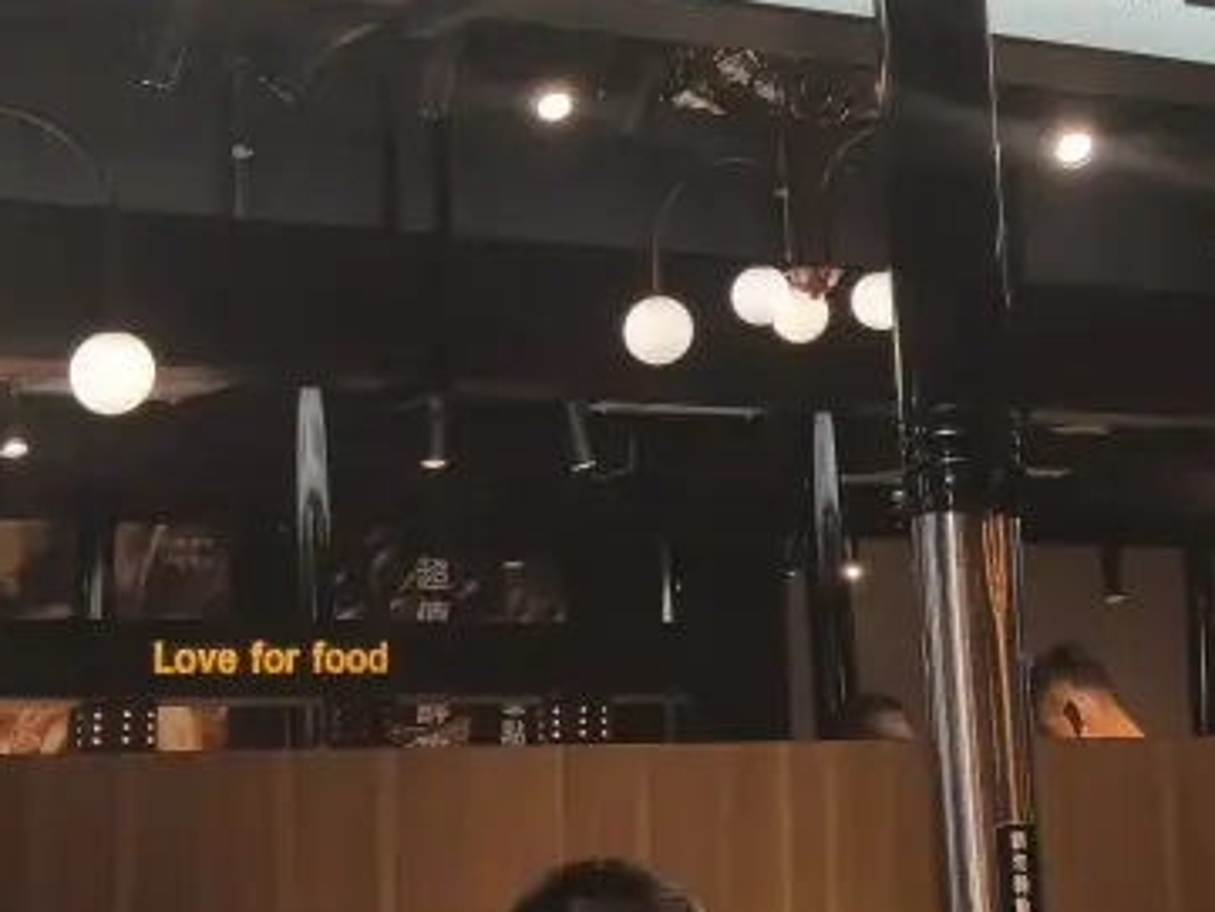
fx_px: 3581
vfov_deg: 14.2
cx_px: 1037
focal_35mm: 102
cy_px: -47
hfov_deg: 19.0
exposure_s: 1/120
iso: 200
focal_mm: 6.18
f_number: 1.65
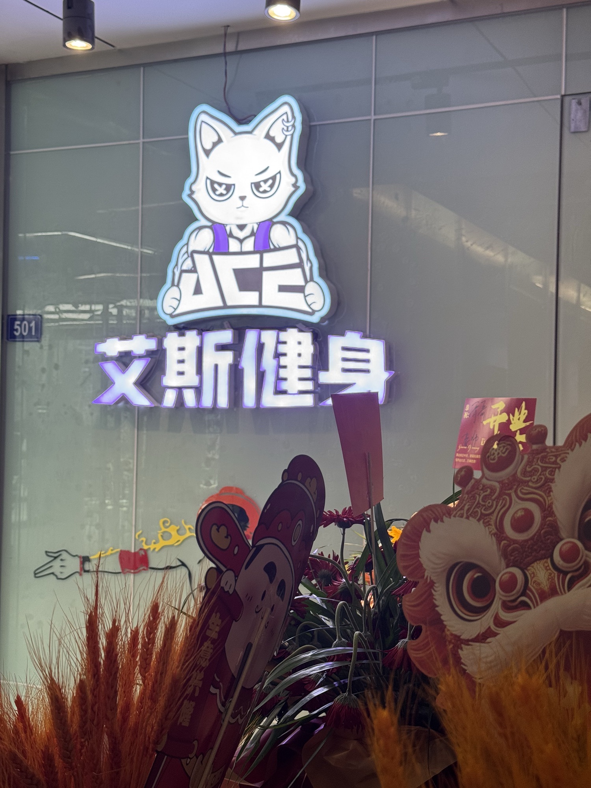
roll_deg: -1.2
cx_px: 296
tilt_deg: +1.6
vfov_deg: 39.7
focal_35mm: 48
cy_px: 394
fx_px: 1093
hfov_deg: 30.3
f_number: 1.78
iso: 64
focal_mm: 6.76
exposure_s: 1/100
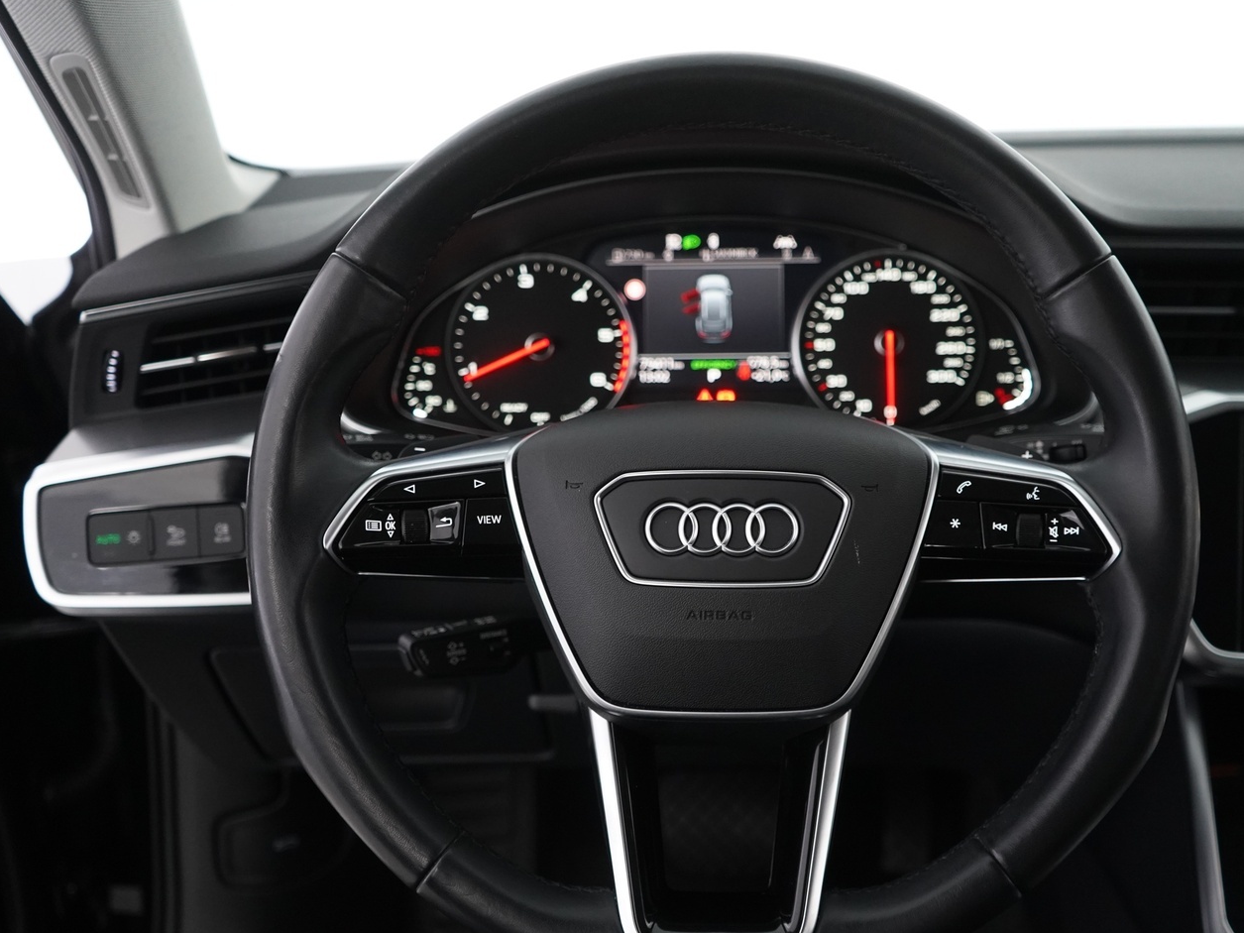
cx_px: 703
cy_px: 525
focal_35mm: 36
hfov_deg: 51.2
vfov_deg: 39.6
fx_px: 1294
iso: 2500
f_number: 3.5
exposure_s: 1/40
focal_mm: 29
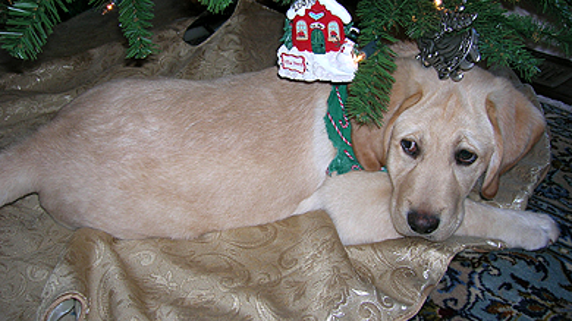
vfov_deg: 31.1
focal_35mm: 38
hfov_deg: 52.8
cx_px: 286
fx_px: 576
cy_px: 138
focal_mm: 5.7
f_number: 2.9
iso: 50
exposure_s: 1/60.1
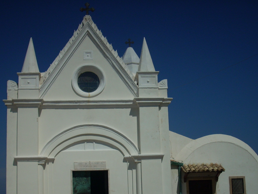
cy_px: 137
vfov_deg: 26.8
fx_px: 403
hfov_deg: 35.5
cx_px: 119
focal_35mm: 54
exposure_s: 1/2000
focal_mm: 6.2
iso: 64
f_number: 5.6
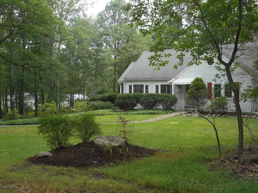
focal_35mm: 44
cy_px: 96
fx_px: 328
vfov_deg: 32.9
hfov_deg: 42.9
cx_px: 129
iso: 80
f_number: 4.7
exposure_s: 1/40
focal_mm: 7.9
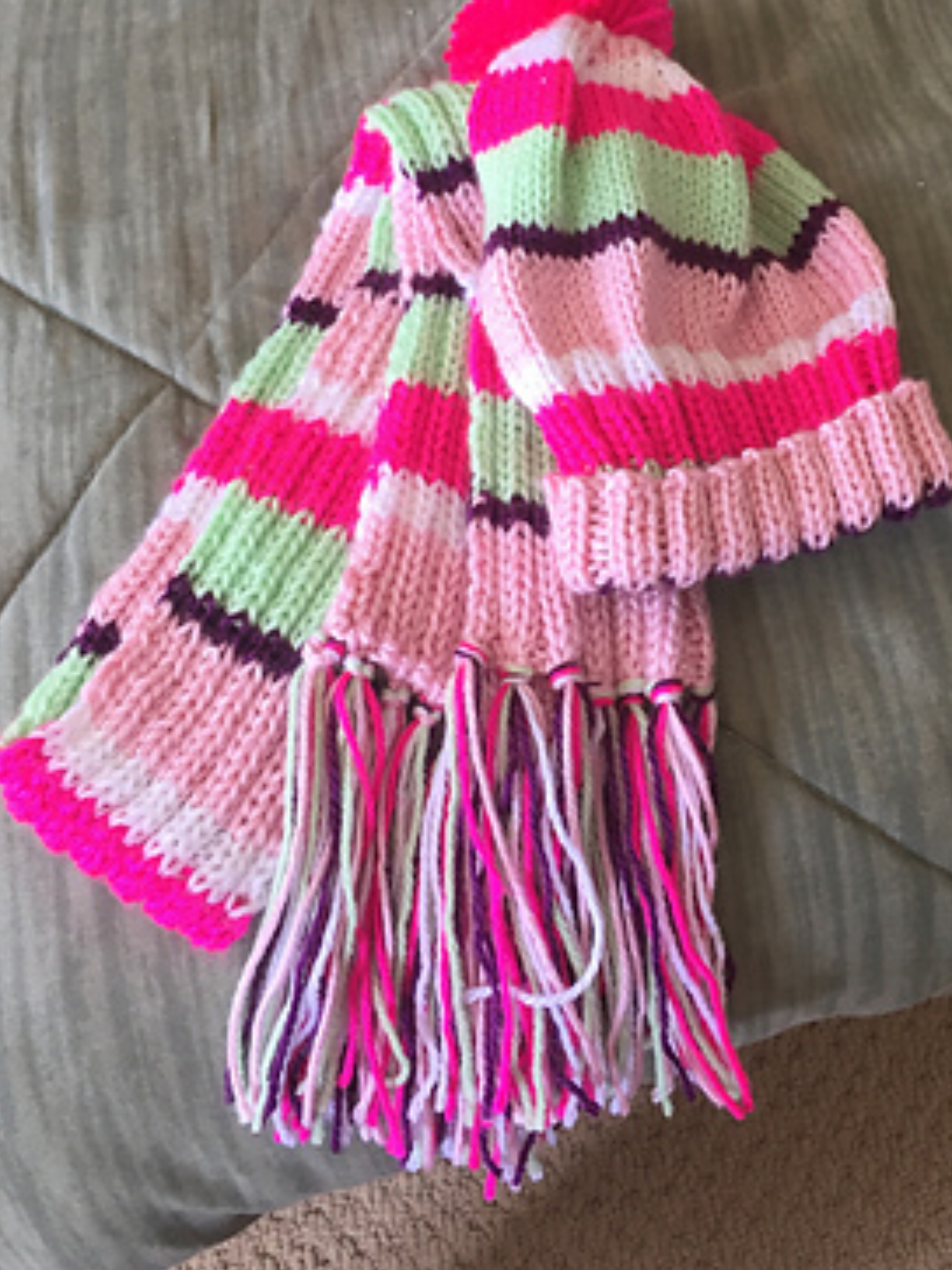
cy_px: 441
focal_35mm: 40
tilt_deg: -71.0
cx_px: 544
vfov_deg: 46.2
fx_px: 1468
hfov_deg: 35.9
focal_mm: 4.15
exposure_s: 1/30
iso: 40
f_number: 2.2
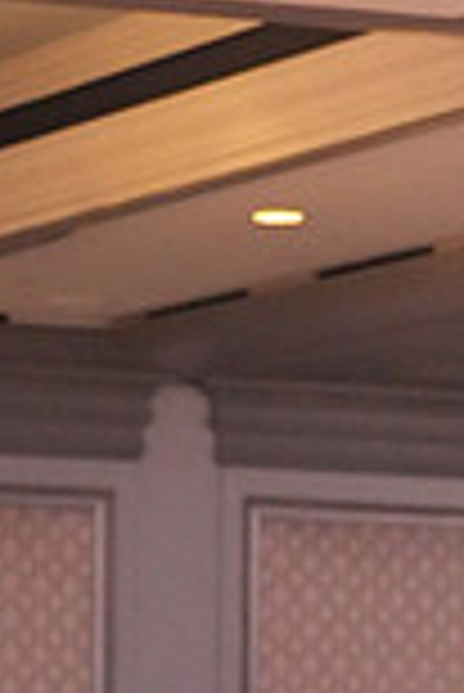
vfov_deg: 6.1
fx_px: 6404
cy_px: 1233
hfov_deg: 4.1
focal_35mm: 332
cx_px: 795
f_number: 3.5
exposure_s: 1/500
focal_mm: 88
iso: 8000
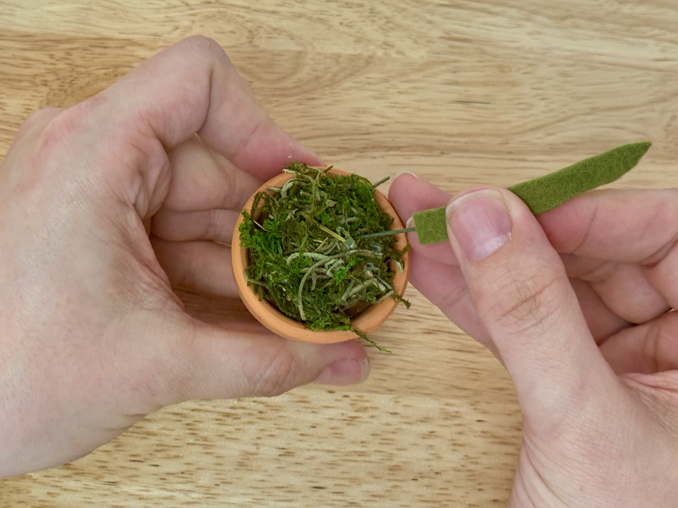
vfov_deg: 30.3
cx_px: 339
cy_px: 254
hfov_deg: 39.7
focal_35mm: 48
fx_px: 940
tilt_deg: -71.2
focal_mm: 6.76
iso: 125
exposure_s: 1/120
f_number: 1.78
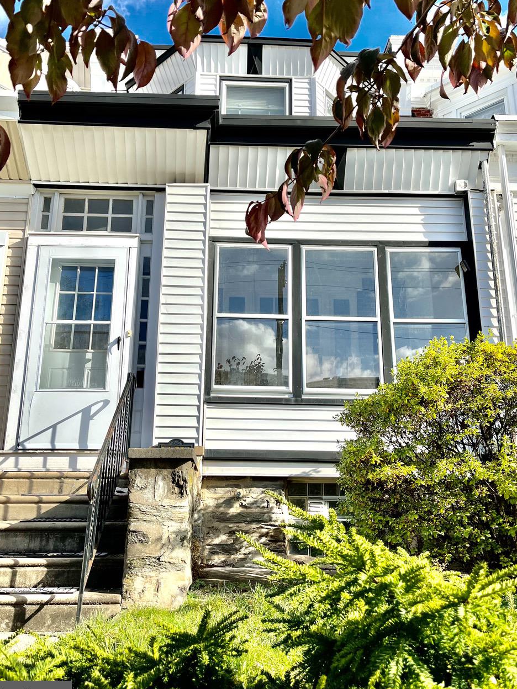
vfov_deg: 56.7
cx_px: 252
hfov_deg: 44.2
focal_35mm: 32
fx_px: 637
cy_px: 302
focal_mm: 5.1
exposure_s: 1/3049
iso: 50
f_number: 1.6
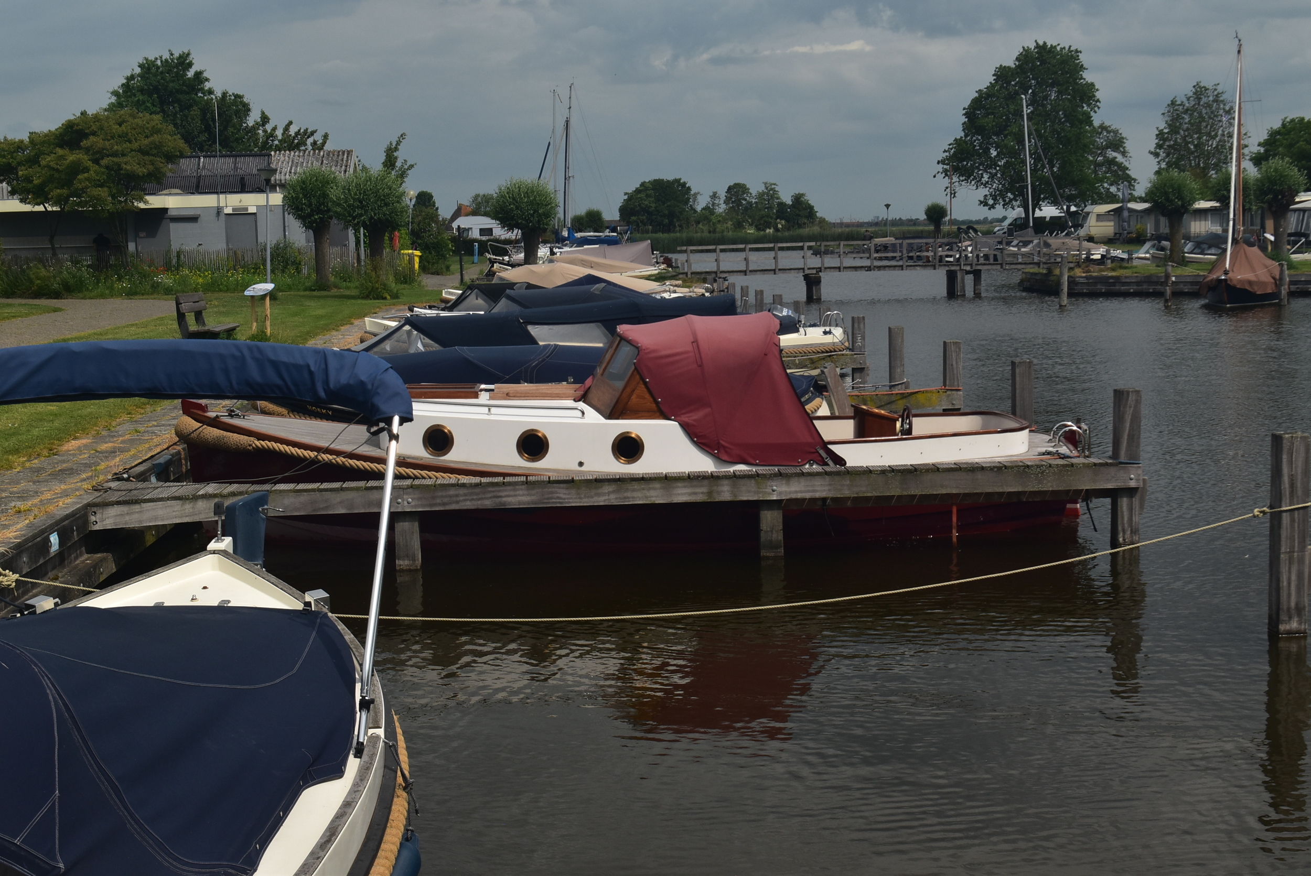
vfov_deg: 28.1
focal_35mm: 48
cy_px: 438
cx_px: 656
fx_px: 1749
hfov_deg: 41.1
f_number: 11
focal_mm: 32
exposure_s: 1/500
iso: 250
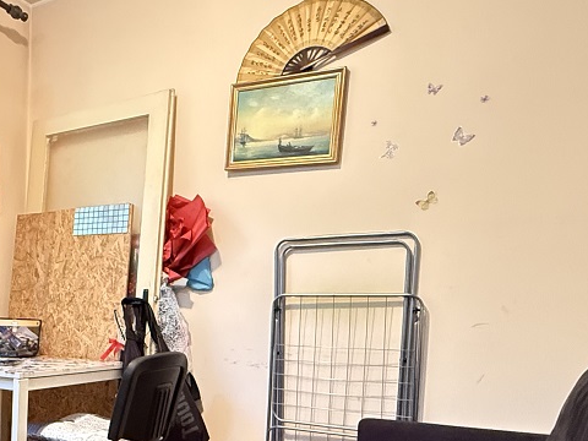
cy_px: 334
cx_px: 97
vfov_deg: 39.5
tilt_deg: -1.1
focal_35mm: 35
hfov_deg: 48.8
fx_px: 595
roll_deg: -1.3
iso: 1250
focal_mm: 2.22
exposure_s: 1/33
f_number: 2.2
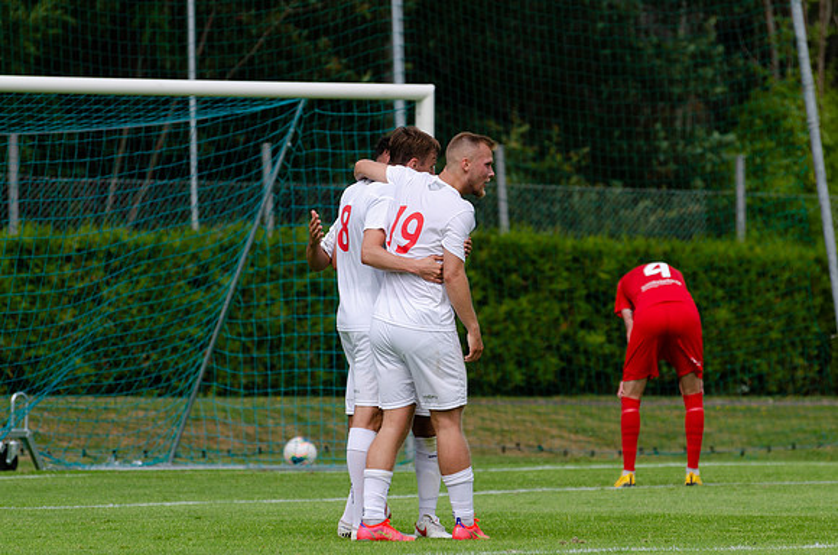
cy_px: 278
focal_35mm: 340
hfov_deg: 6.1
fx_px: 7894
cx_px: 419
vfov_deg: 4.0
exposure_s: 1/800
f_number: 5.3
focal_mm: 220
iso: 100
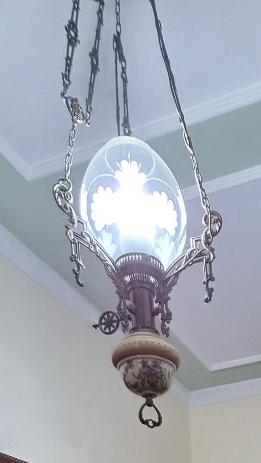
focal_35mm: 41
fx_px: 505
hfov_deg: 27.4
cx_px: 260
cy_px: 662
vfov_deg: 31.2
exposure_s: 1/50
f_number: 2.2
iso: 250
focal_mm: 2.2
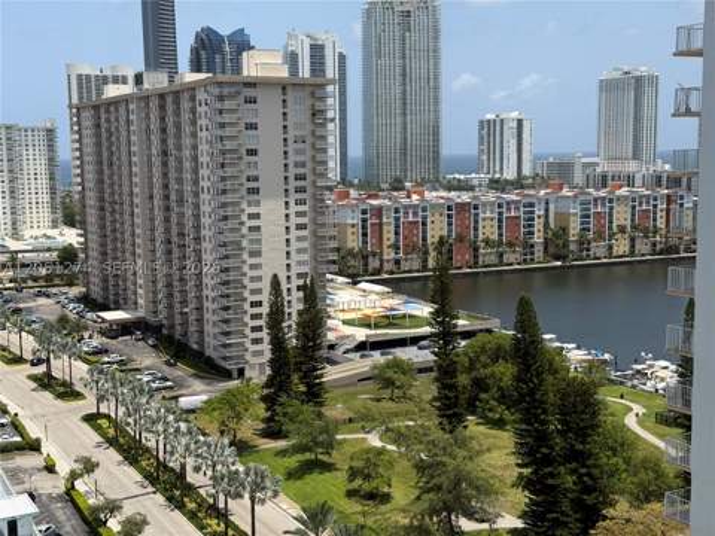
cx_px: 358
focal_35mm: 48
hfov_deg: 39.7
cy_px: 268
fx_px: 991
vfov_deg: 30.3
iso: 64
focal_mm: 6.76
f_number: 1.78
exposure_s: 1/4878
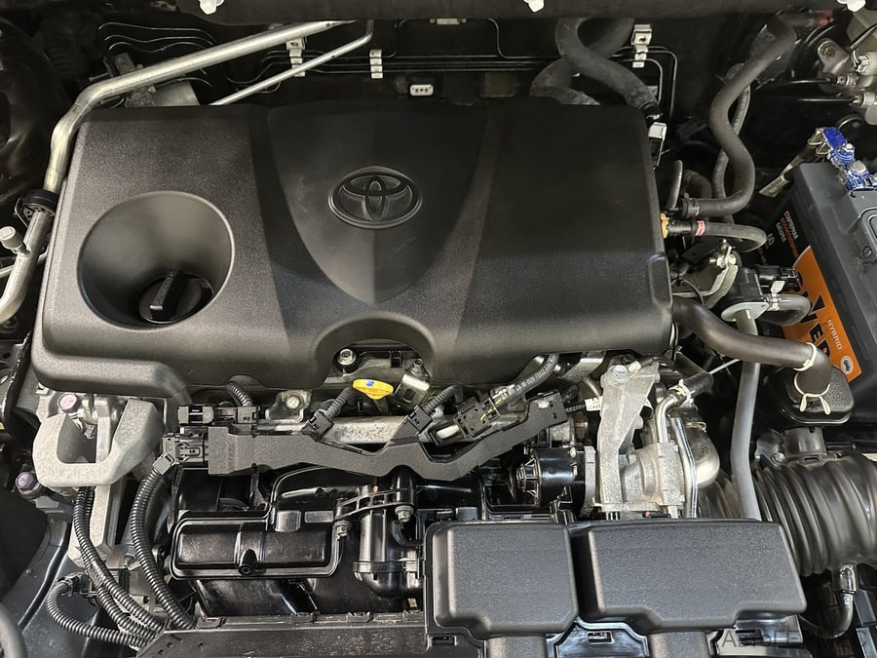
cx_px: 438
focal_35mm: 24
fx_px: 608
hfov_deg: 71.6
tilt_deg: -59.2
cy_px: 329
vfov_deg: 56.8
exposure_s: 1/33
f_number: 1.78
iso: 1000
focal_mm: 6.86
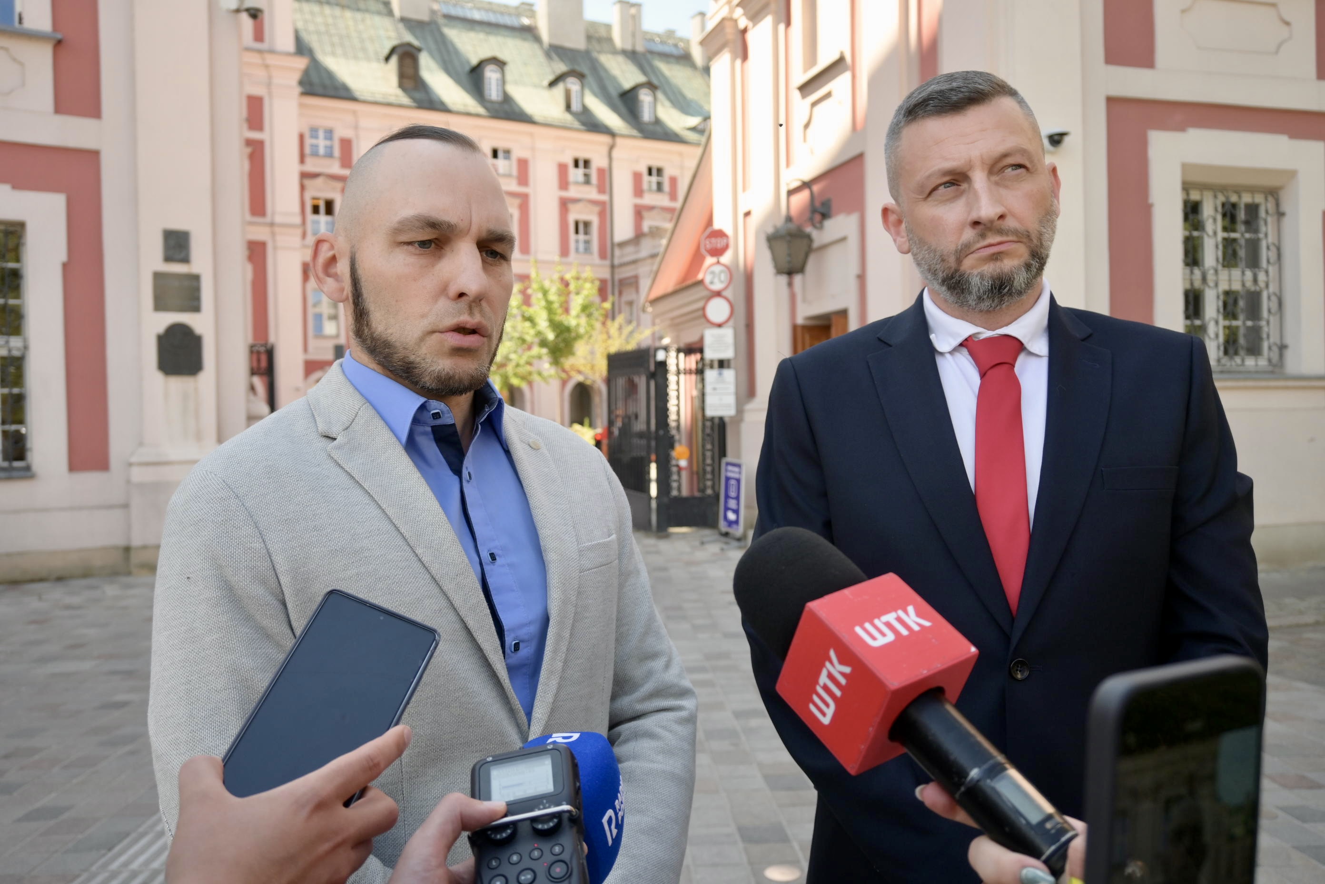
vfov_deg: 44.6
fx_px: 1076
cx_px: 662
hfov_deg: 63.2
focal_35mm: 29
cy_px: 442
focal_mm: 19.5
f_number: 3.8
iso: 200
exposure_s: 1/400
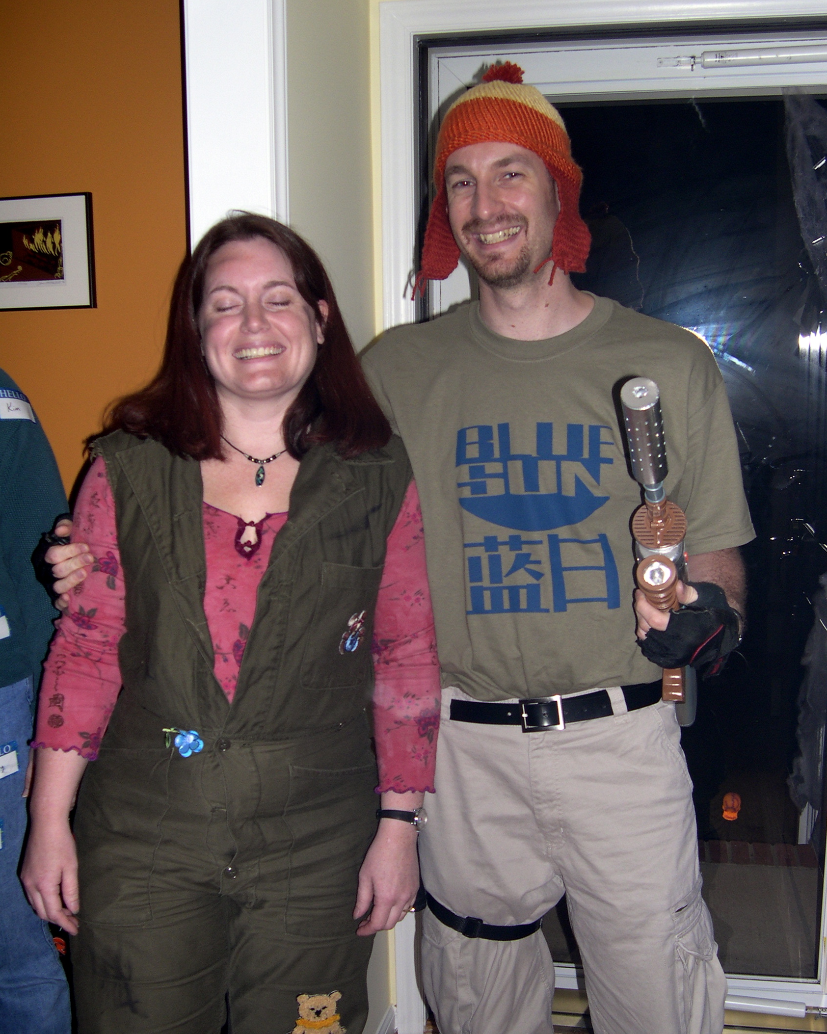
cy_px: 551
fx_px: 1224
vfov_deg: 45.8
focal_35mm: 40
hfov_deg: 37.3
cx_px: 417
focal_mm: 8
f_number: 2.8
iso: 100
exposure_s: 1/60
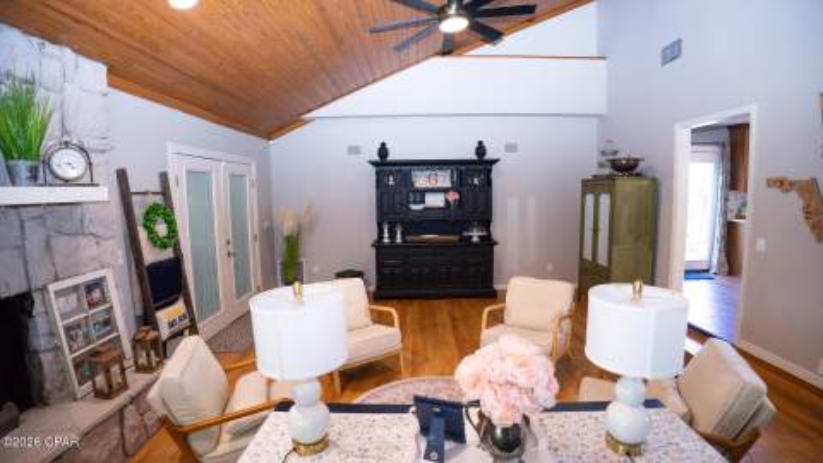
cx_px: 412
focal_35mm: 17
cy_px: 232
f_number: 4
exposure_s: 1/160
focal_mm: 16
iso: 1600
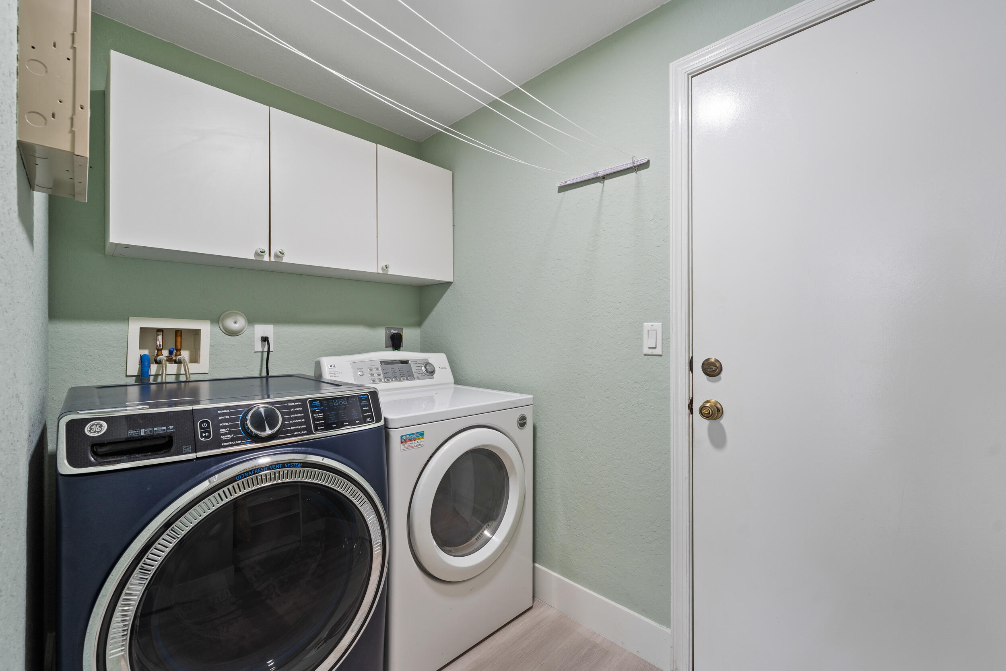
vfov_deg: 81.2
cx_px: 503
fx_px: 391
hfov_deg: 104.3
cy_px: 336
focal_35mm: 14
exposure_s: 1/3
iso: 250
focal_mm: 14
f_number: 7.1
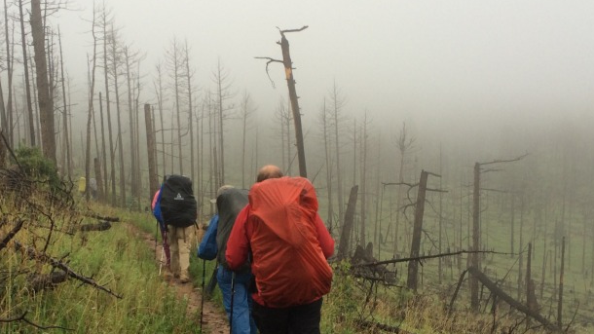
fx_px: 835
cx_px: 248
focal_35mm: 53
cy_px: 274
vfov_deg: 22.3
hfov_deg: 39.1
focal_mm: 4.15
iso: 40
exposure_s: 1/120
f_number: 2.2
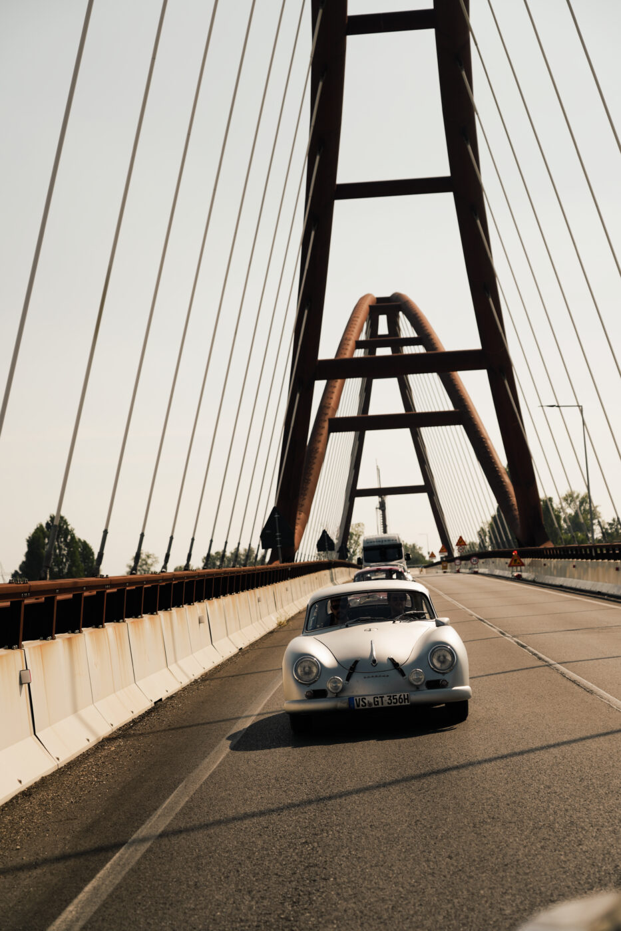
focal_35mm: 65
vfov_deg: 31.0
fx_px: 1682
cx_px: 310
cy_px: 466
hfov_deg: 20.9
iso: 100
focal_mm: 65
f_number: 4
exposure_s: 1/800
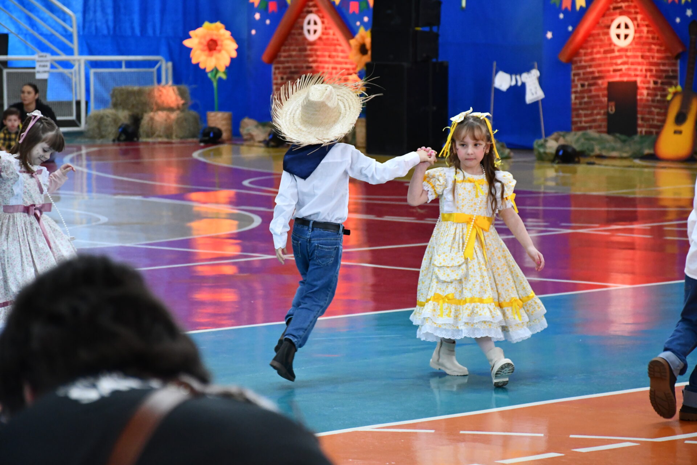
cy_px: 232
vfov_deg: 9.7
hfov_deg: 14.4
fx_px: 2749
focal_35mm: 142
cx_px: 348
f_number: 5.3
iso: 3200
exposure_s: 1/200
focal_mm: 95
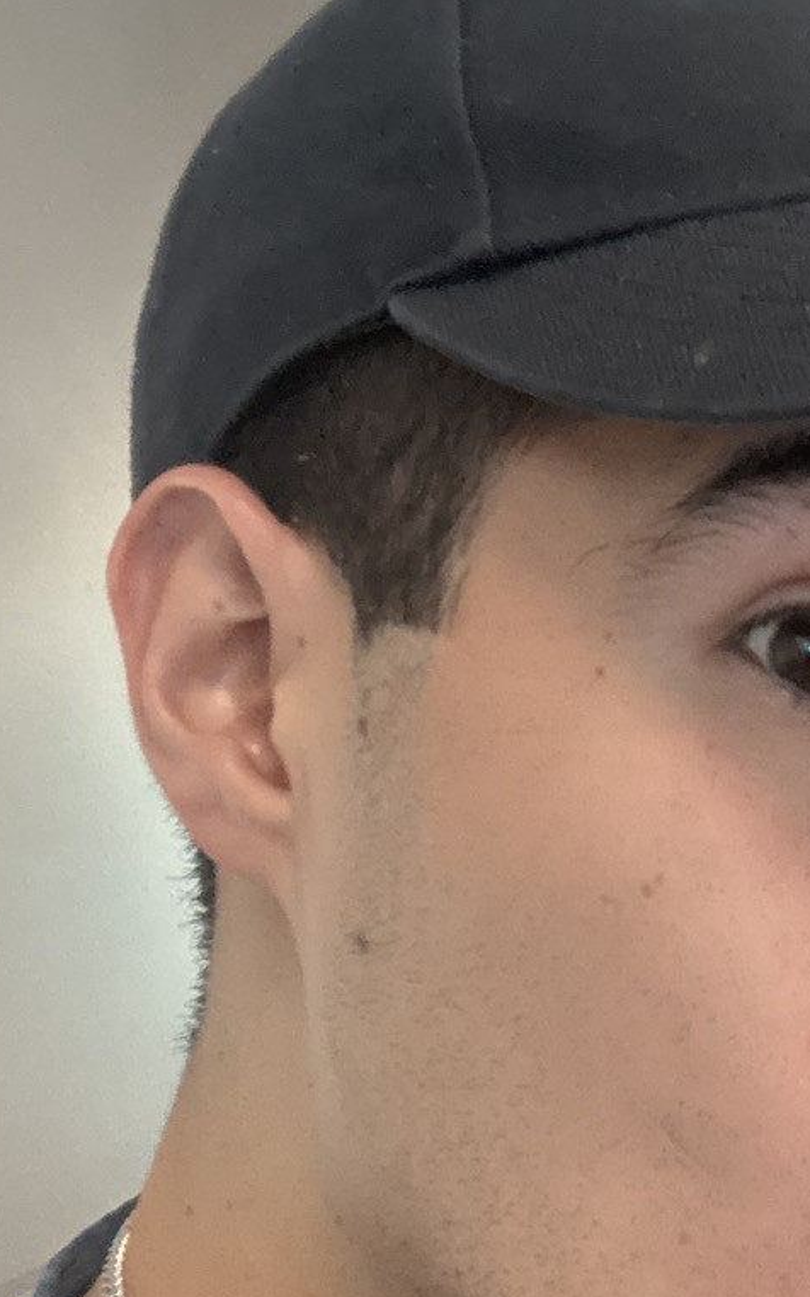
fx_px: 2261
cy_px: 1069
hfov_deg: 19.3
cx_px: 944
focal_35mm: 64
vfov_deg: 31.1
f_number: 1.9
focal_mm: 2.69
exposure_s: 1/60
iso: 250
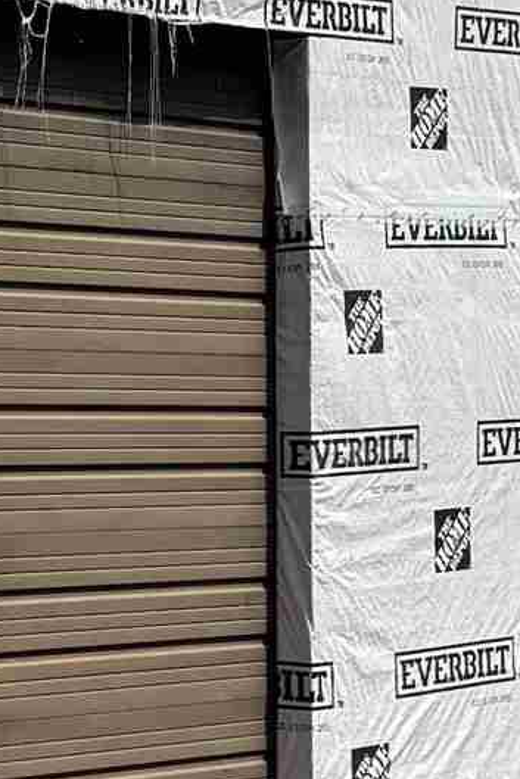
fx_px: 3139
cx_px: -362
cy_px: 172
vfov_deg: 14.1
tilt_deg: +2.6
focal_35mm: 145
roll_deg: -1.6
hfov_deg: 9.1
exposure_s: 1/4049
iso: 80
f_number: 1.78
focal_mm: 6.76
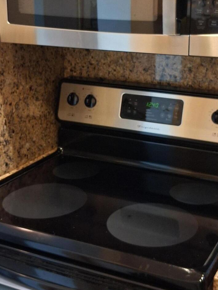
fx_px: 478
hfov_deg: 25.5
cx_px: 147
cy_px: 95
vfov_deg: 33.4
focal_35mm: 57
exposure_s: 1/50
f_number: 1.8
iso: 250
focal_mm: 4
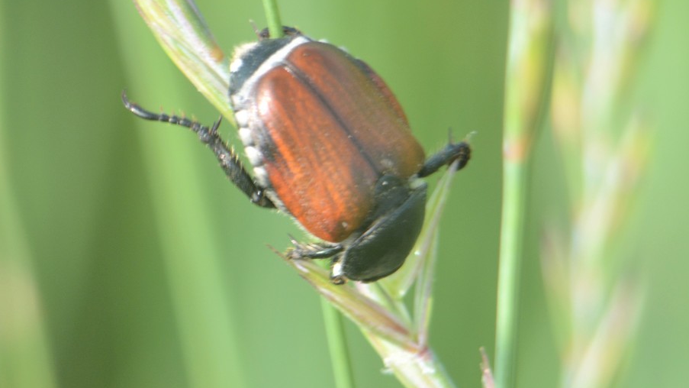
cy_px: 163
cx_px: 360
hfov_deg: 6.6
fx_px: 5948
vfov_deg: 3.7
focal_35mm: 326
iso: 320
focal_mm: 195
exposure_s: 1/125
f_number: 8
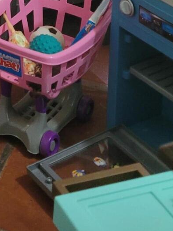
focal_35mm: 99
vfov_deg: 17.3
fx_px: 659
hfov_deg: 13.6
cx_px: -124
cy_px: -143
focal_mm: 5.4
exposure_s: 1/40
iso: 200
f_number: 1.8
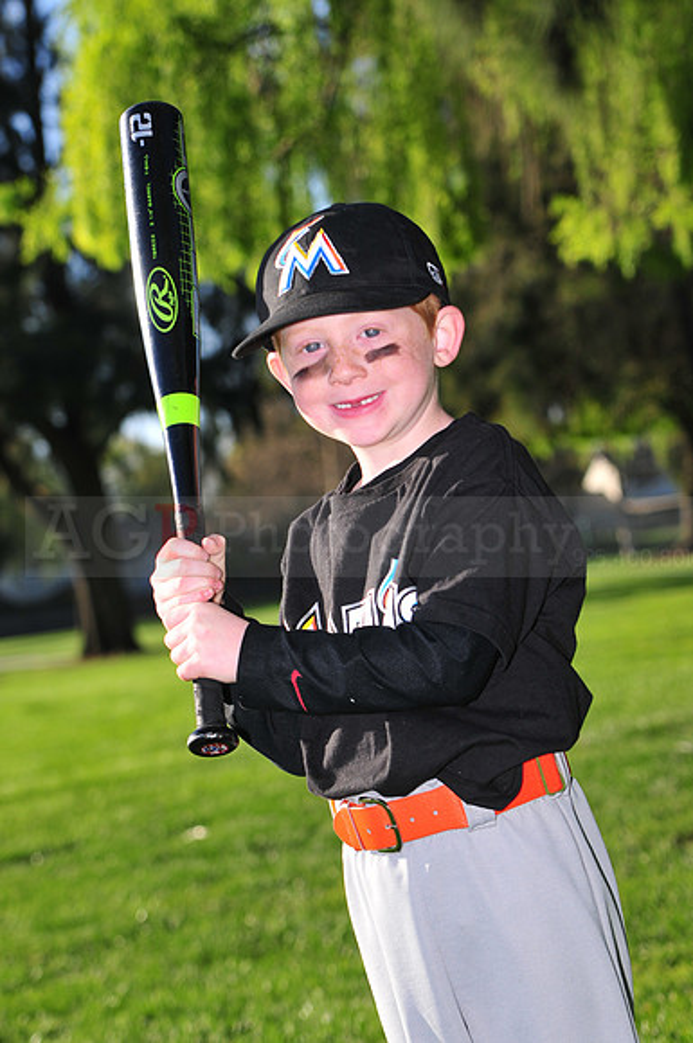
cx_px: 346
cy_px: 522
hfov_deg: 13.4
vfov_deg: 20.0
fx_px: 2954
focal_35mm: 102
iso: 200
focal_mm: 68
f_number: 4.5
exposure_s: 1/1000
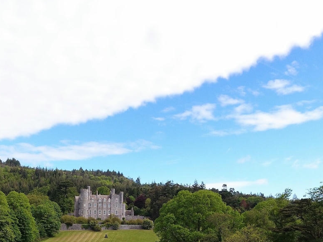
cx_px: 84
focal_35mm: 41
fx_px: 383
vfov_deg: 33.2
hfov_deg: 44.4
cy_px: 220
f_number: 2.8
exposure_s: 1/455
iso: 100
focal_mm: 3.61
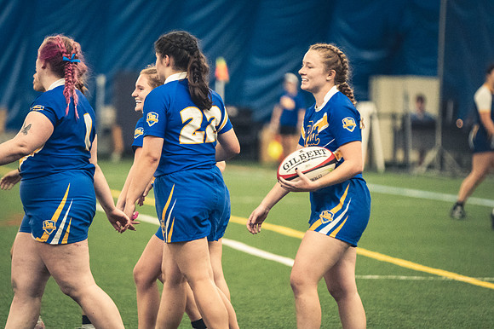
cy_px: 164
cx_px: 247
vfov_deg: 4.6
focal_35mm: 300
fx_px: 4114
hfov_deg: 6.9
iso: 12800
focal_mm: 200
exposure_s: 1/500
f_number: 2.8
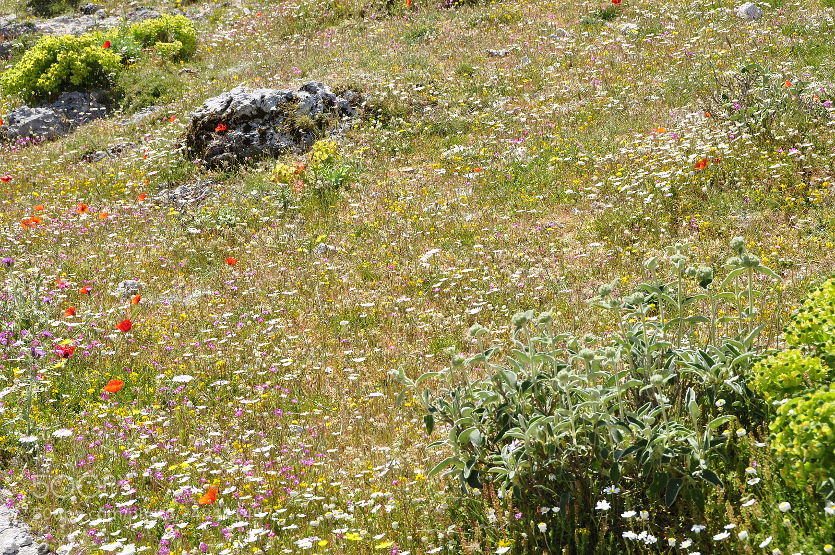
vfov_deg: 17.5
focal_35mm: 78
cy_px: 278
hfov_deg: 26.0
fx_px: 1807
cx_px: 418
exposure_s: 1/250
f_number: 10
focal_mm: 52
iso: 200
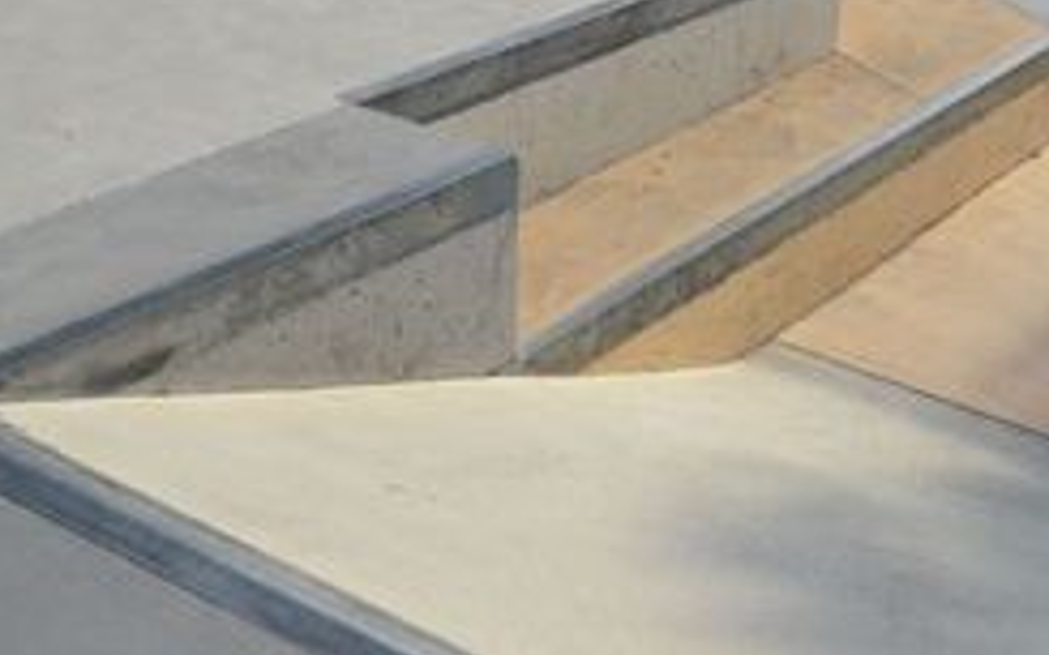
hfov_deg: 31.5
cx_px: 779
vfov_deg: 19.8
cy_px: 39
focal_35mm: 64
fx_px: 1829
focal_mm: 32
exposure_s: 1/500
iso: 400
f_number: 8
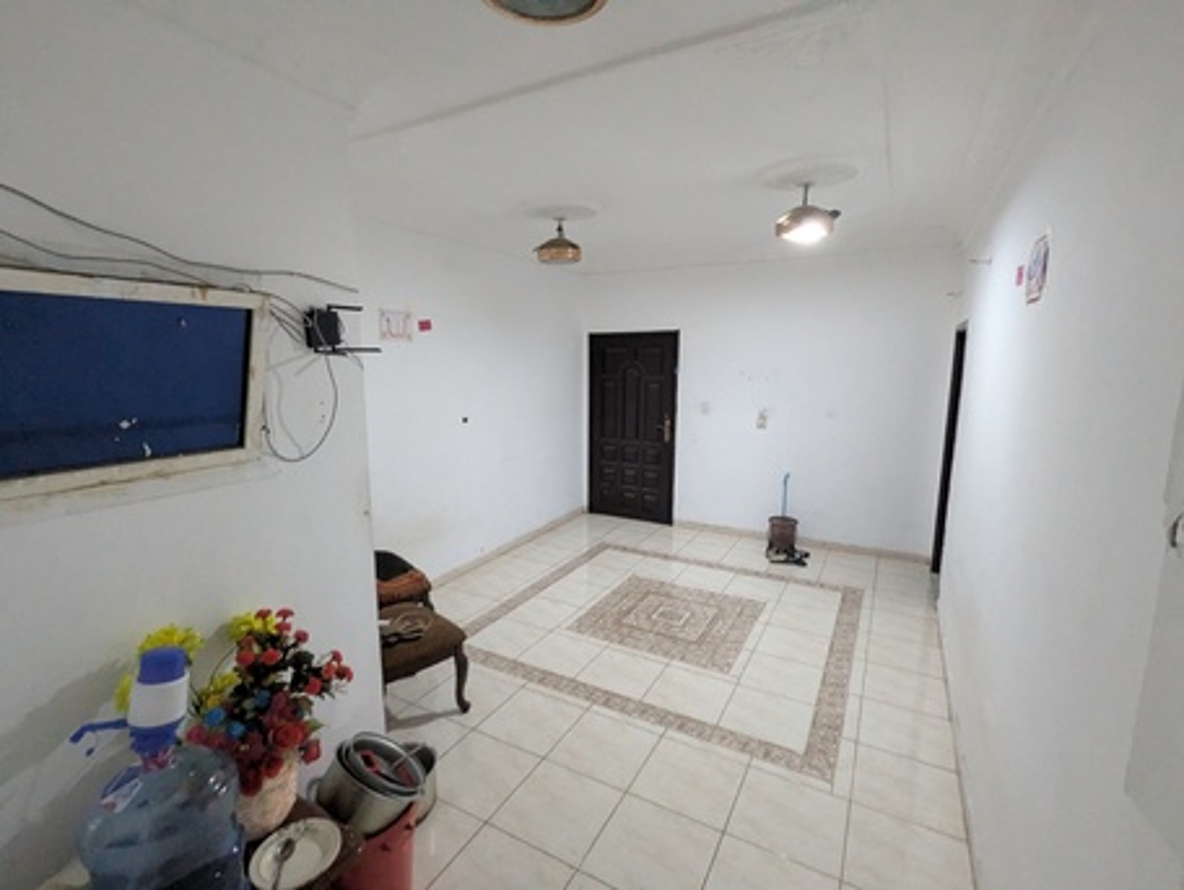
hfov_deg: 94.4
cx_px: 592
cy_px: 445
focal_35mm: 16
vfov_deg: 78.2
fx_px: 548
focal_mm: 2.35
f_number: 2.2
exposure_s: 1/30
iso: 955
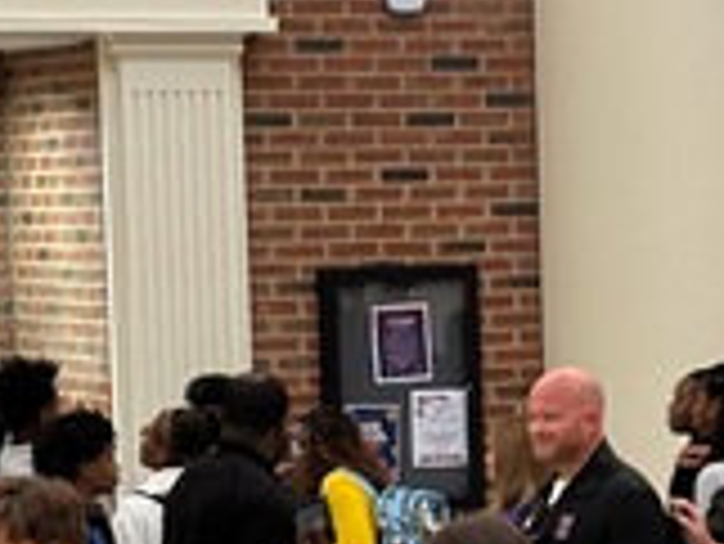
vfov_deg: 6.7
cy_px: 575
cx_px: 832
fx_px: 4647
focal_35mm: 222
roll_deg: +1.5
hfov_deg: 8.8
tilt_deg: -5.9
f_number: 1.78
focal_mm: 6.76
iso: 320
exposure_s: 1/40
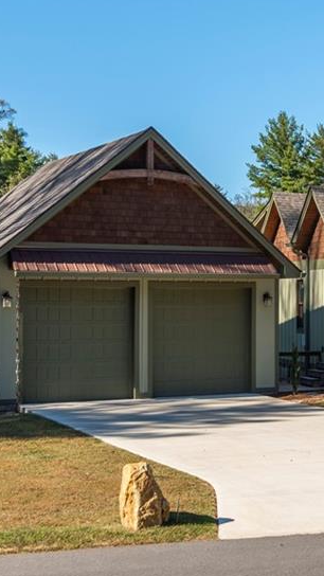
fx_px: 1023
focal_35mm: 67
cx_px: 383
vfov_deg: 31.4
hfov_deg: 17.2
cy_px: 232
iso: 100
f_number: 8
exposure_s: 1/200
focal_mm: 34
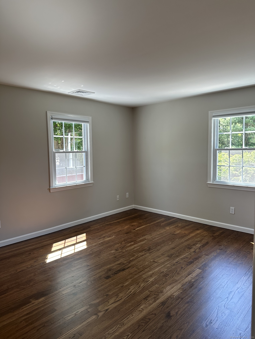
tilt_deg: -3.6
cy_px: 170
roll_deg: -0.6
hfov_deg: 56.8
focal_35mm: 24
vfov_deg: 71.6
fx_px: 236
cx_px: 128
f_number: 1.78
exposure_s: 1/120
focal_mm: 6.86
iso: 100
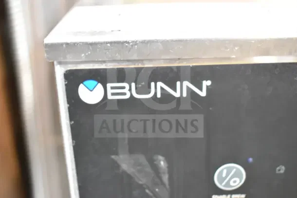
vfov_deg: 28.1
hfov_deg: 41.1
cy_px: 99
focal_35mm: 48
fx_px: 396
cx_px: 148
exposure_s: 1/50
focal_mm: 32
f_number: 4.5
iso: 5600
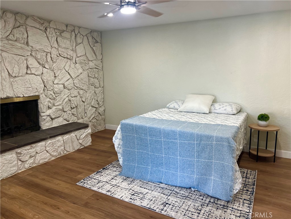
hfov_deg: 67.3
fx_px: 219
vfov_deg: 53.1
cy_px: 110
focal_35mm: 26
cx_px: 146
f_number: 1.5
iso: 125
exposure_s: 1/112
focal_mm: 5.7
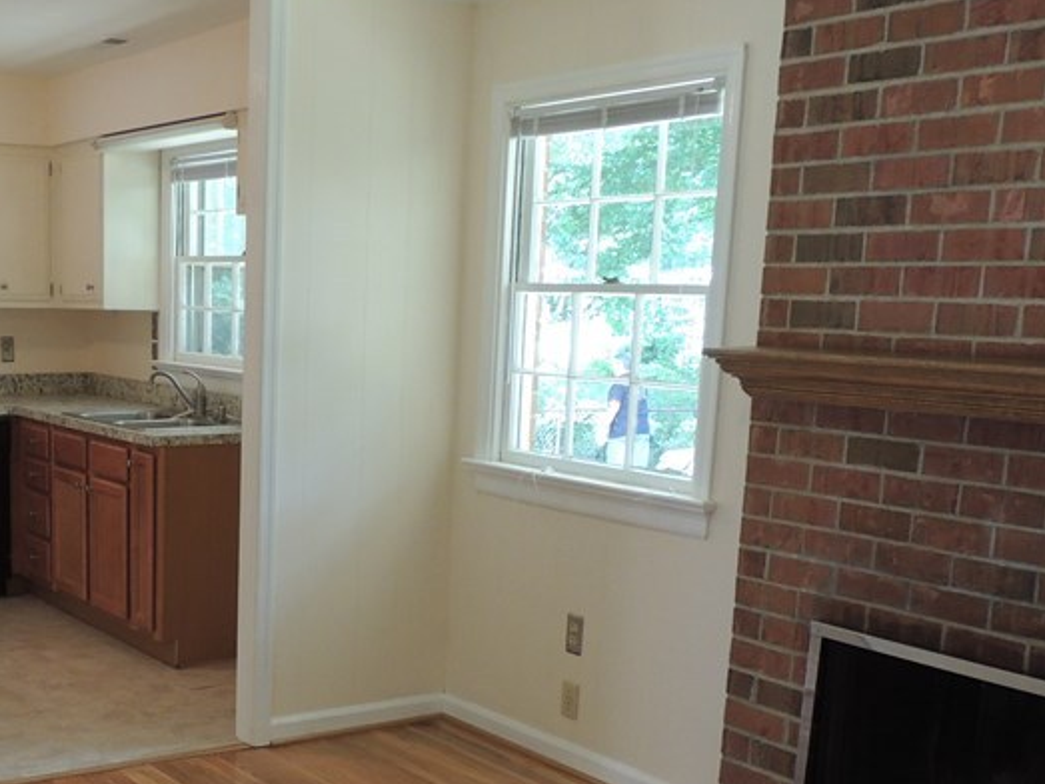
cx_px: 254
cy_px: 560
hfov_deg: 39.3
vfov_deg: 30.5
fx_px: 1419
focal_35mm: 47
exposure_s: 1/30
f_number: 3
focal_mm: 4.3
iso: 200
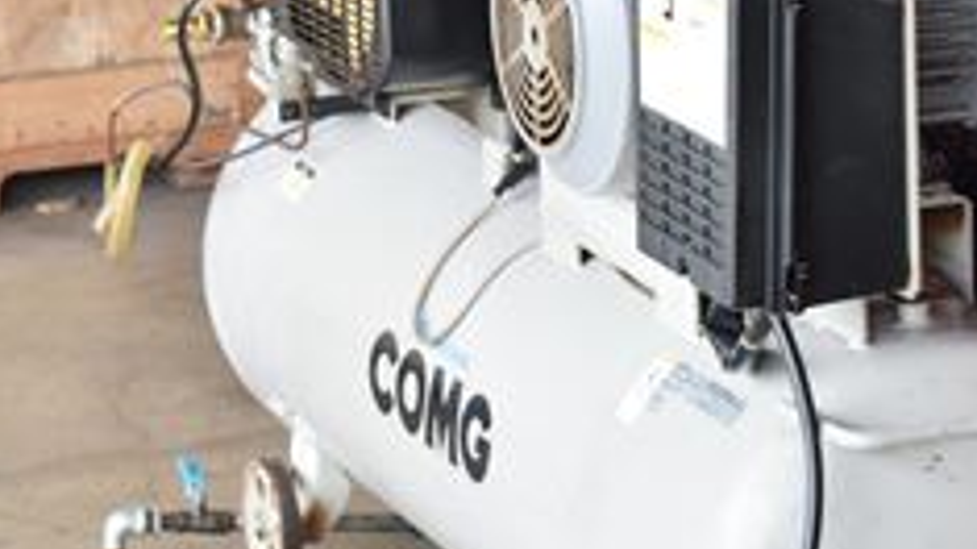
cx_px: 790
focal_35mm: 184
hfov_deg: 11.7
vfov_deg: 6.6
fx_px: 4768
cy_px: 179
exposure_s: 1/80
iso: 1250
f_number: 6.3
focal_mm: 55
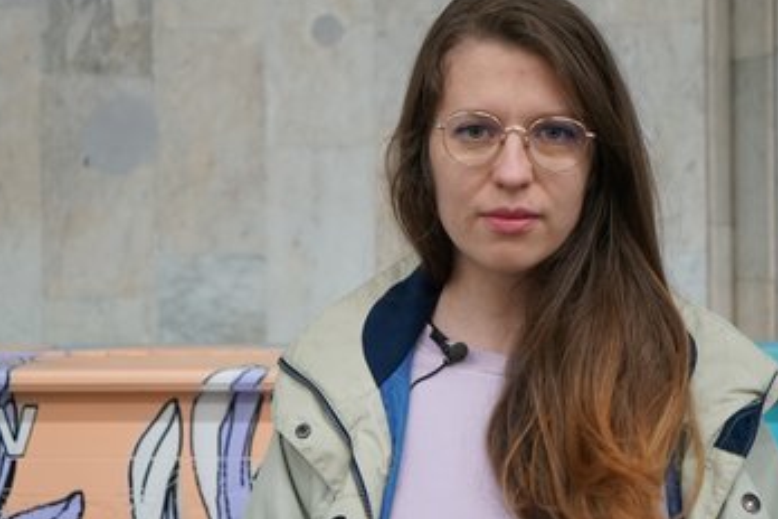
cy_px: 247
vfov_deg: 22.3
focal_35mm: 61
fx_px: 1318
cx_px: 414
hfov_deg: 32.9
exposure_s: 1/160
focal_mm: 53
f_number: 4
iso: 3200
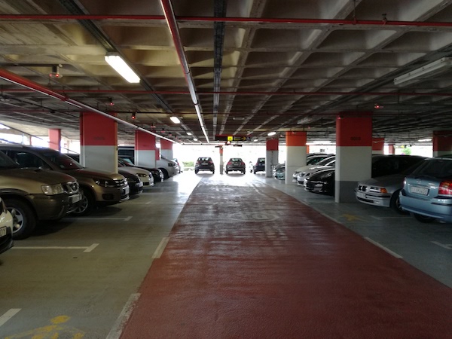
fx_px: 353
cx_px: 226
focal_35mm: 27
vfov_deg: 51.4
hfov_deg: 65.3
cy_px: 170
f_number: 2
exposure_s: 1/33.3
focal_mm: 3.79
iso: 100
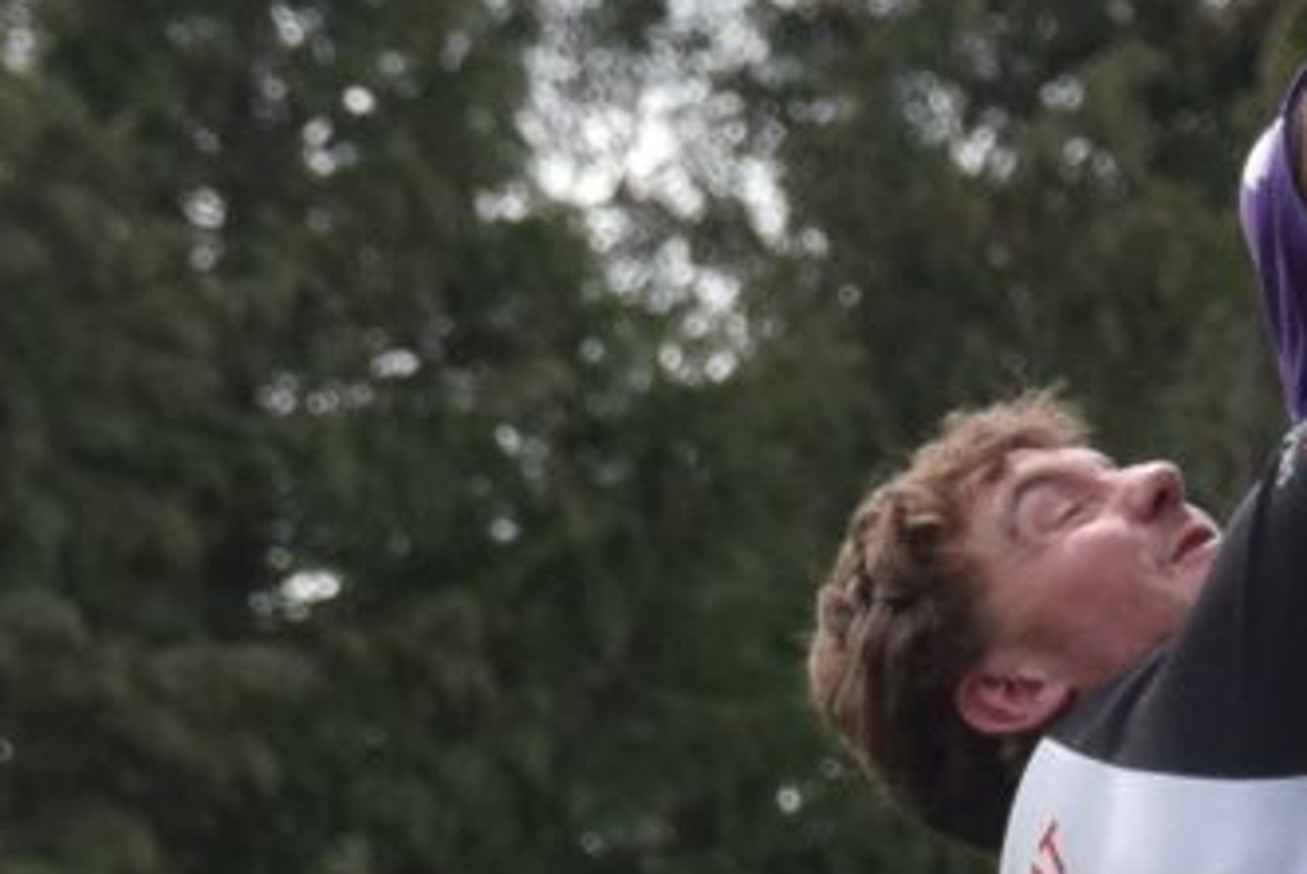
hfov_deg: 2.1
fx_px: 35677
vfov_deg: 1.4
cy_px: 754
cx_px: 1531
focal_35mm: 982
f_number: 6.3
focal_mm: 85
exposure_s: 1/1600
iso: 400
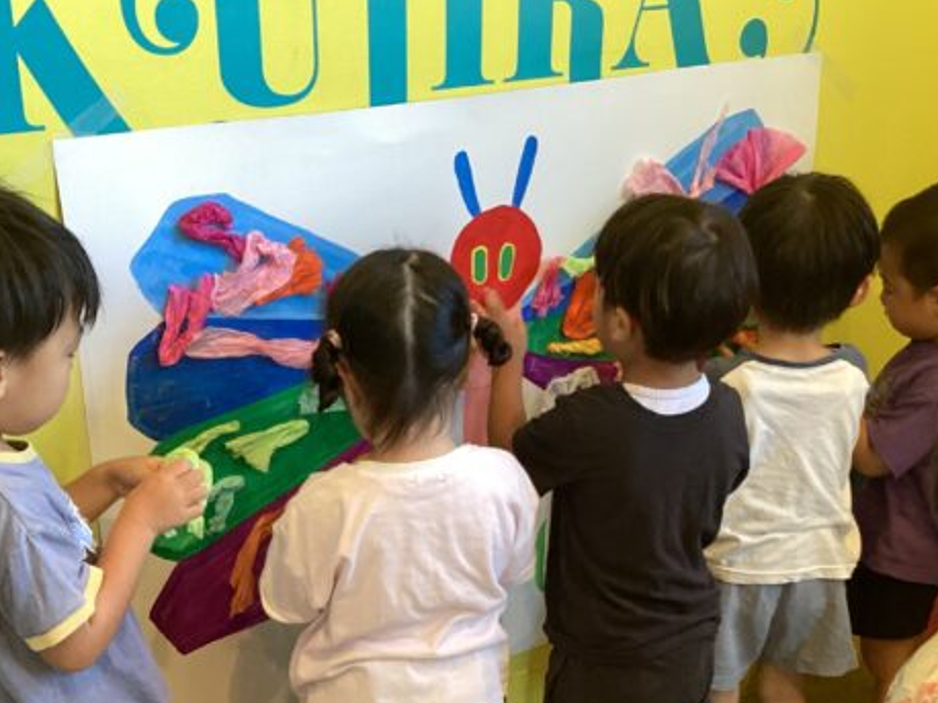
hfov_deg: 36.8
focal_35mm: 52
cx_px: 420
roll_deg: -0.9
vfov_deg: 27.6
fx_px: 1408
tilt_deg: -27.6
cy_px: 535
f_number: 2.4
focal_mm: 3.3
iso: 160
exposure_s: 1/60
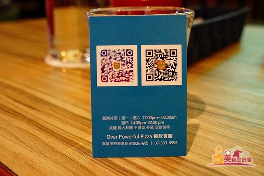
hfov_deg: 53.1
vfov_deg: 36.9
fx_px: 264
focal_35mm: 36
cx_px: 132
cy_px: 88
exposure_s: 1/40
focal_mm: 24
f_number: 5
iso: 6400
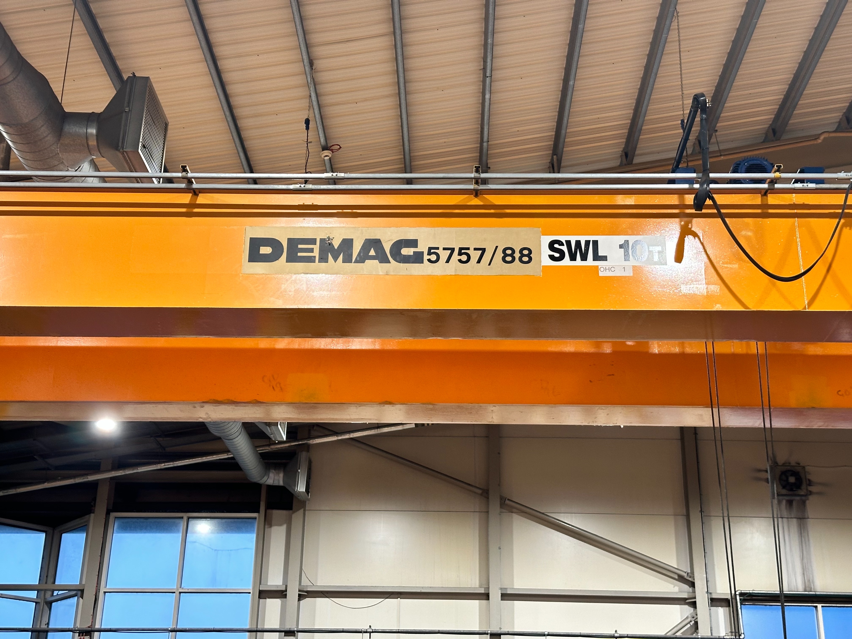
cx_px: 426
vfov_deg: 30.3
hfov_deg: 39.7
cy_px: 320
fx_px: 1181
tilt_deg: +20.9
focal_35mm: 48
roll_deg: -2.9
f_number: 1.78
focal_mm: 6.86
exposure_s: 1/50
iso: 64
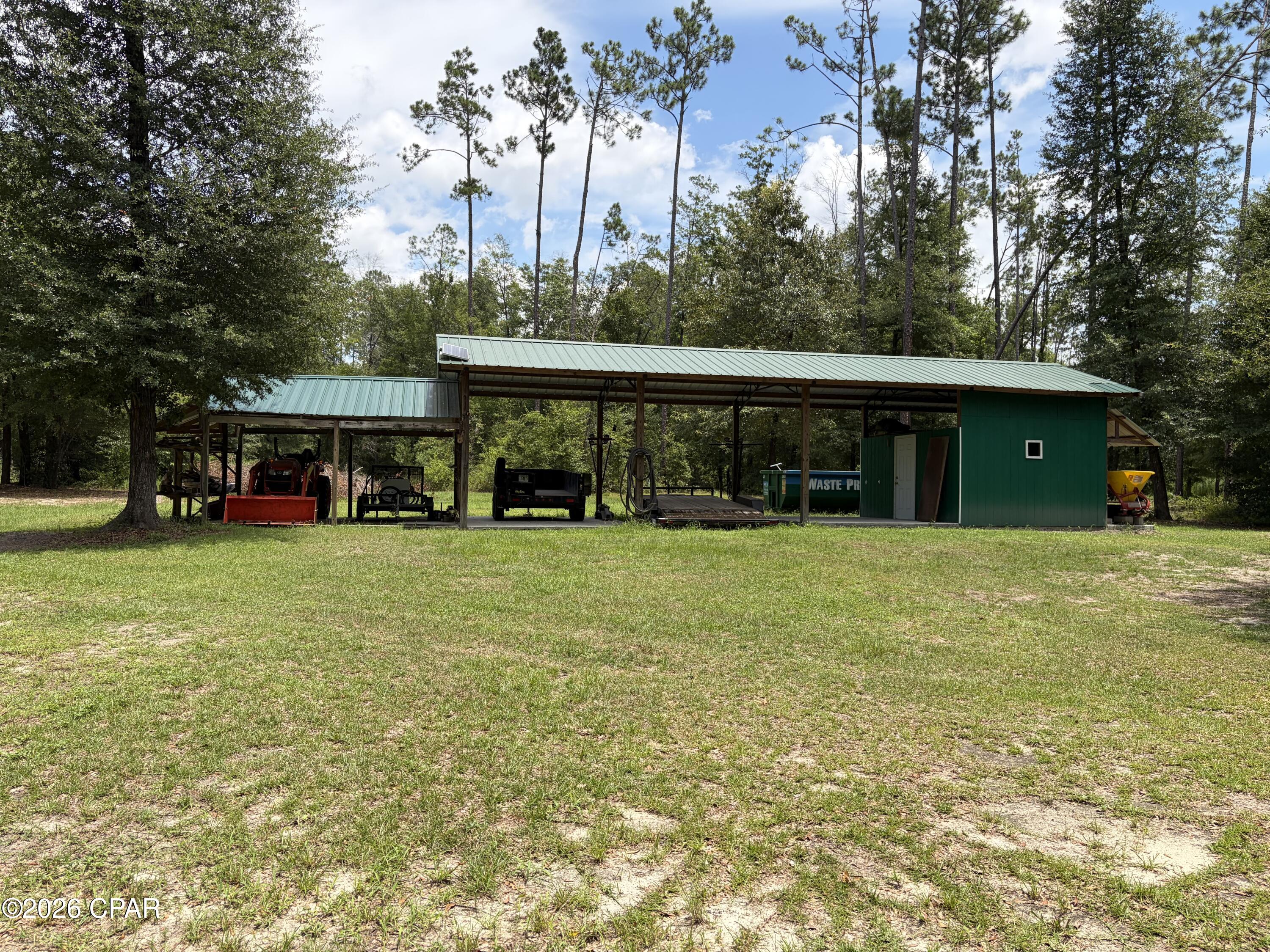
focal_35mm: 26
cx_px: 635
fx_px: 954
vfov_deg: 53.1
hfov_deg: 67.3
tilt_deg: +4.0
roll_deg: +1.1
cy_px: 476
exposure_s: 1/2012
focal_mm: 5.96
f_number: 1.6
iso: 50
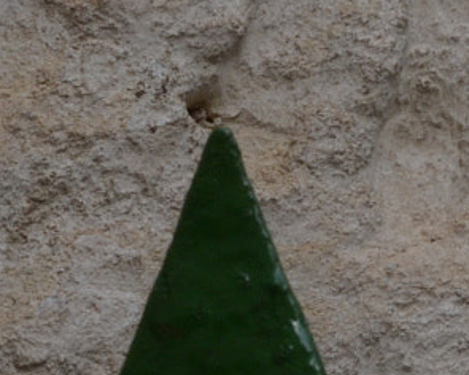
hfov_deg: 7.0
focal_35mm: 275
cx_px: -57
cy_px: 507
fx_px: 3817
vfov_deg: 5.6
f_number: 22
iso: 400
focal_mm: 36
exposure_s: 1/100
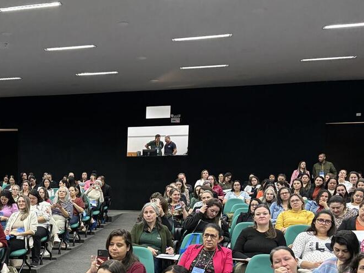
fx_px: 494
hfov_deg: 38.6
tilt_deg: -5.3
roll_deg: -0.7
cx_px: 62
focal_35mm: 47
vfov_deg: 30.0
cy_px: 226
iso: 500
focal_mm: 5.96
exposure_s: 1/60
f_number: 1.6
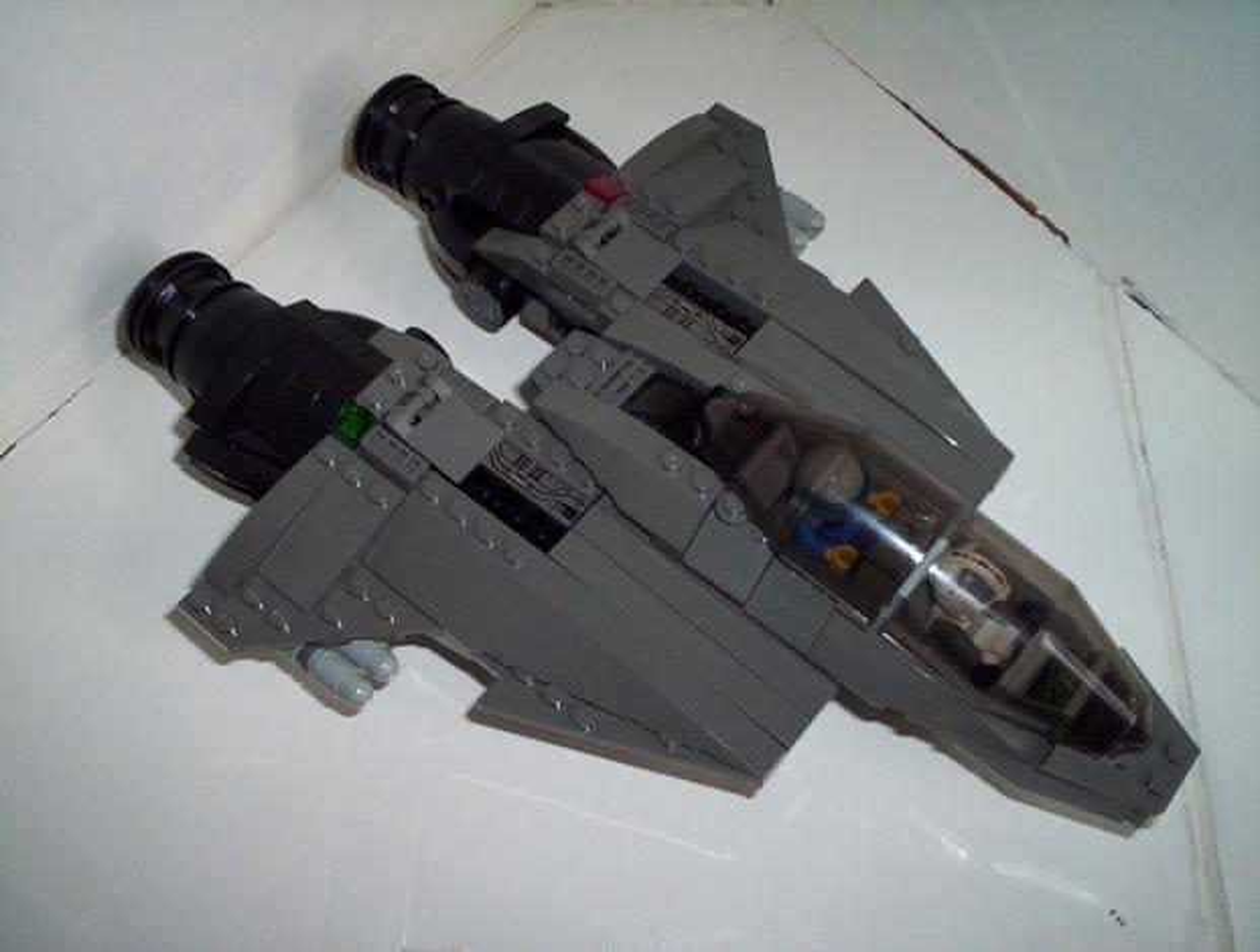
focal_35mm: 38
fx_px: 1387
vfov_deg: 37.9
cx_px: 630
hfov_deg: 48.9
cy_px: 476
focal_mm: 4.99
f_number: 4.5
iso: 140
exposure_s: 1/60
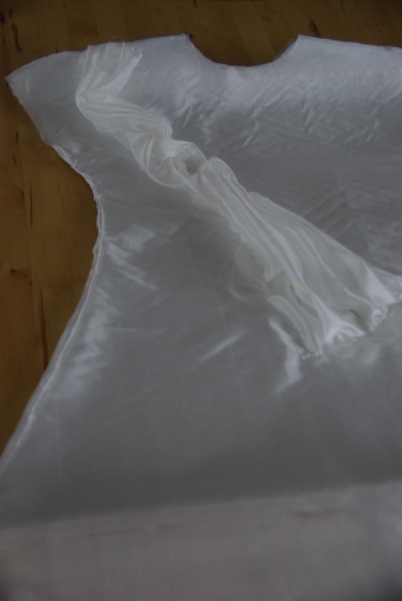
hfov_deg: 27.6
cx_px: 201
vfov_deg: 40.3
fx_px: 818
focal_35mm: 49
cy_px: 300
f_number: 4
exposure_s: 1/45
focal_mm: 32.5
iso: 400
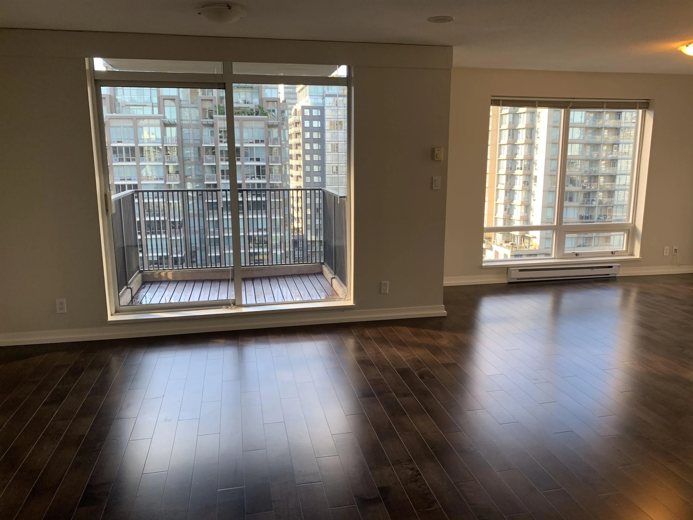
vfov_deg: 53.1
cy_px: 260
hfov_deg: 67.3
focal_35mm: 26
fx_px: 521
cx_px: 346
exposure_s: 1/121
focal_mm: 4.25
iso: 40
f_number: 1.8
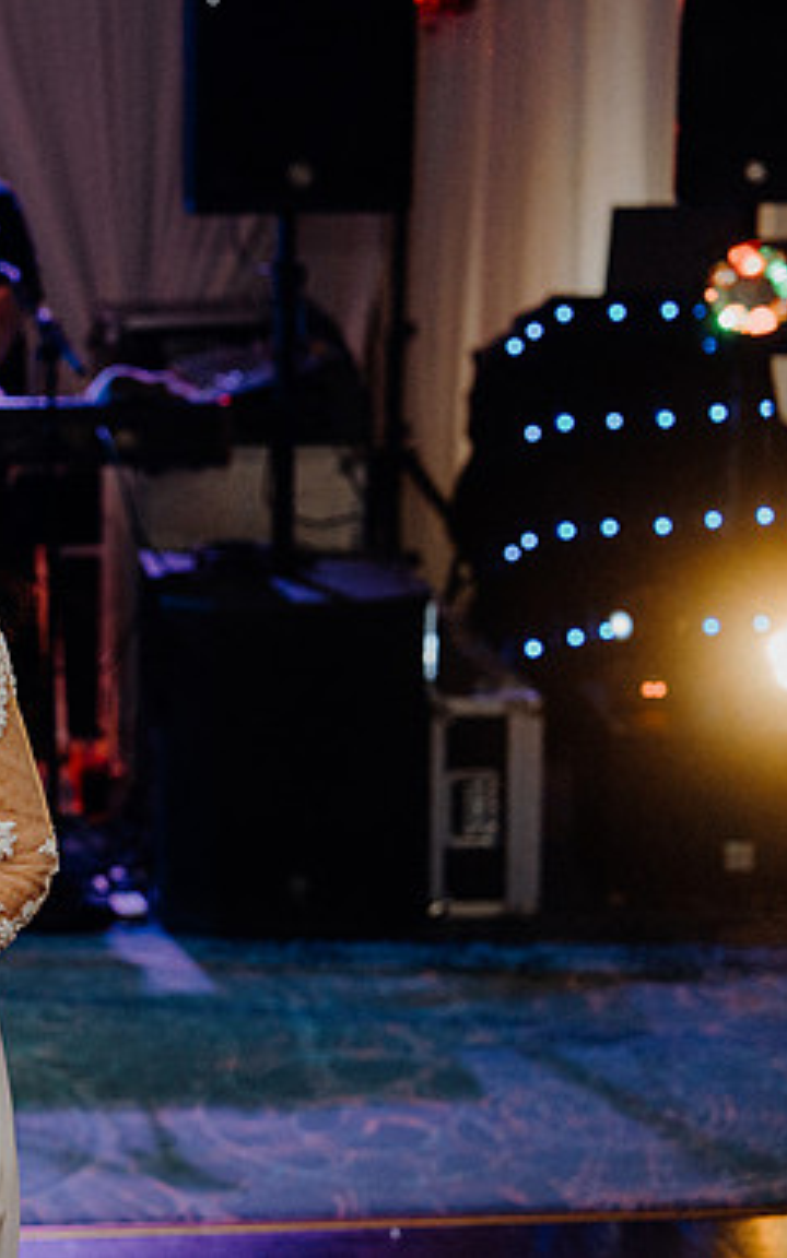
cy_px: 627
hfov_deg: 13.2
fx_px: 3329
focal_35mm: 97
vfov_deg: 21.4
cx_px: -134
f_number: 3.5
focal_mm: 63
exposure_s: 1/200
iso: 2500
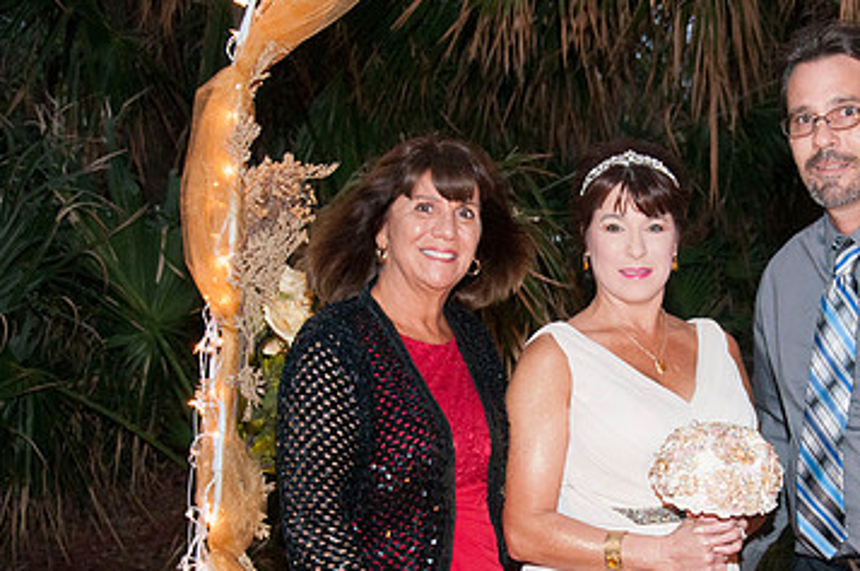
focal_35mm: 78
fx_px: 1861
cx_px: 634
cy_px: 377
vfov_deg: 17.4
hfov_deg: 25.7
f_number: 5.6
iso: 400
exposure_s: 1/30
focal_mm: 32
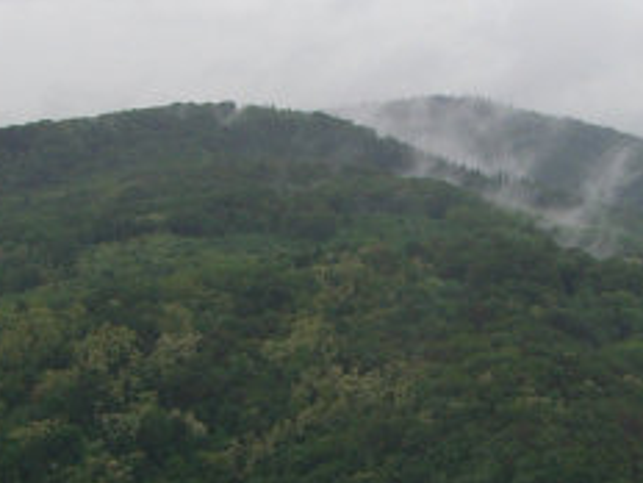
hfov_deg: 18.6
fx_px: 1950
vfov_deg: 14.1
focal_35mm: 105
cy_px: 264
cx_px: 468
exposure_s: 1/80
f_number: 4.3
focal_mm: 6.2
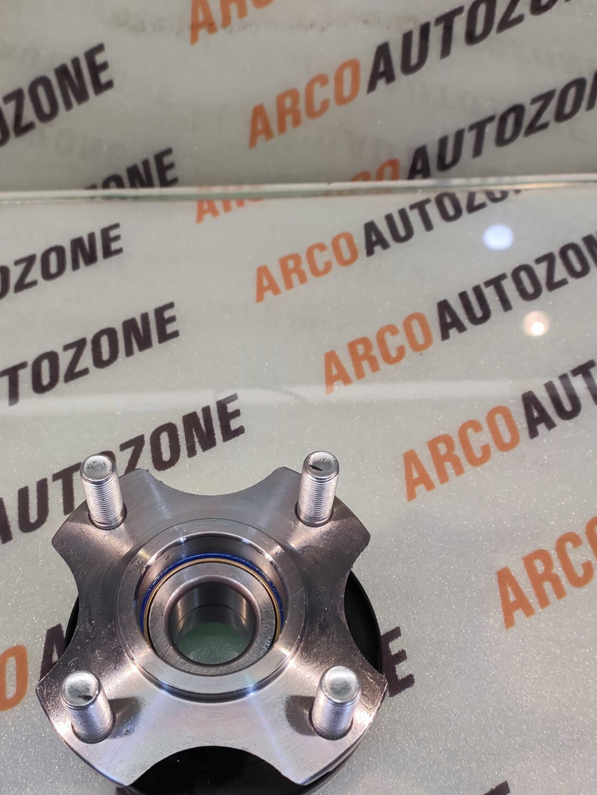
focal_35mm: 25
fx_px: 575
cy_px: 443
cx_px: 216
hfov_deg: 54.1
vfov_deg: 69.1
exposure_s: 1/33
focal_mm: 4.74
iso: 92
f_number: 1.79
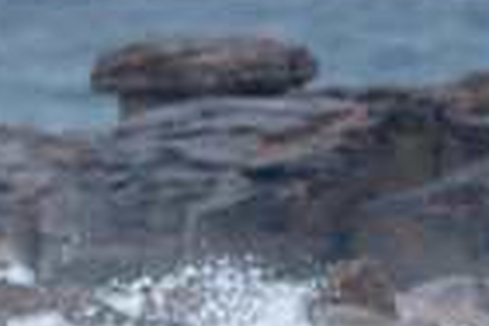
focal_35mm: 2518
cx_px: -254
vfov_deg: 0.5
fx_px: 34200
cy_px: 484
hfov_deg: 0.8
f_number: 5.6
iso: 560
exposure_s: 1/1250
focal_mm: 500
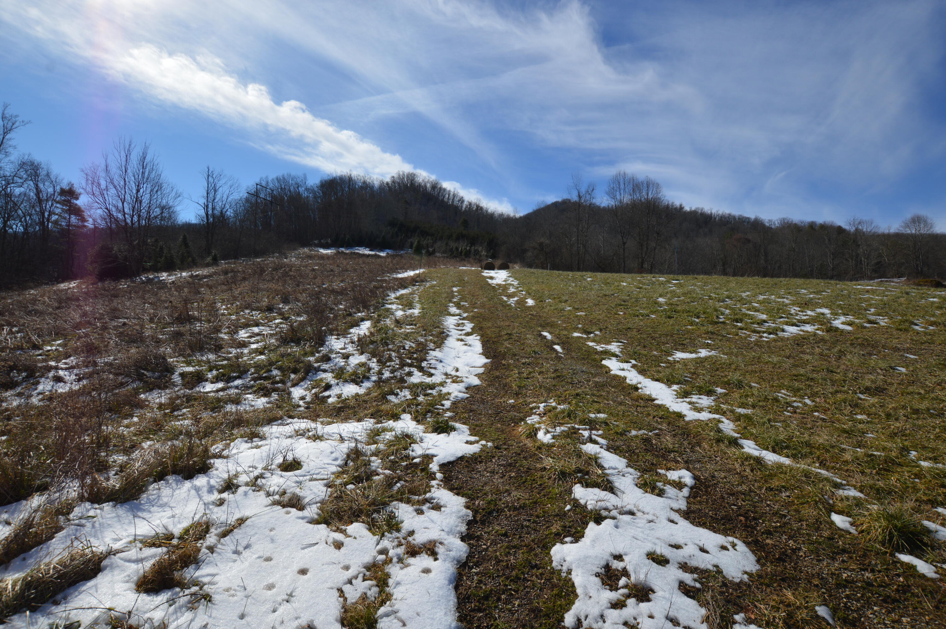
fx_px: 433
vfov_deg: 71.9
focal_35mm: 16
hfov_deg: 95.0
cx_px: 473
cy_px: 314
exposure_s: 1/320
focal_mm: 11
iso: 100
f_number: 9
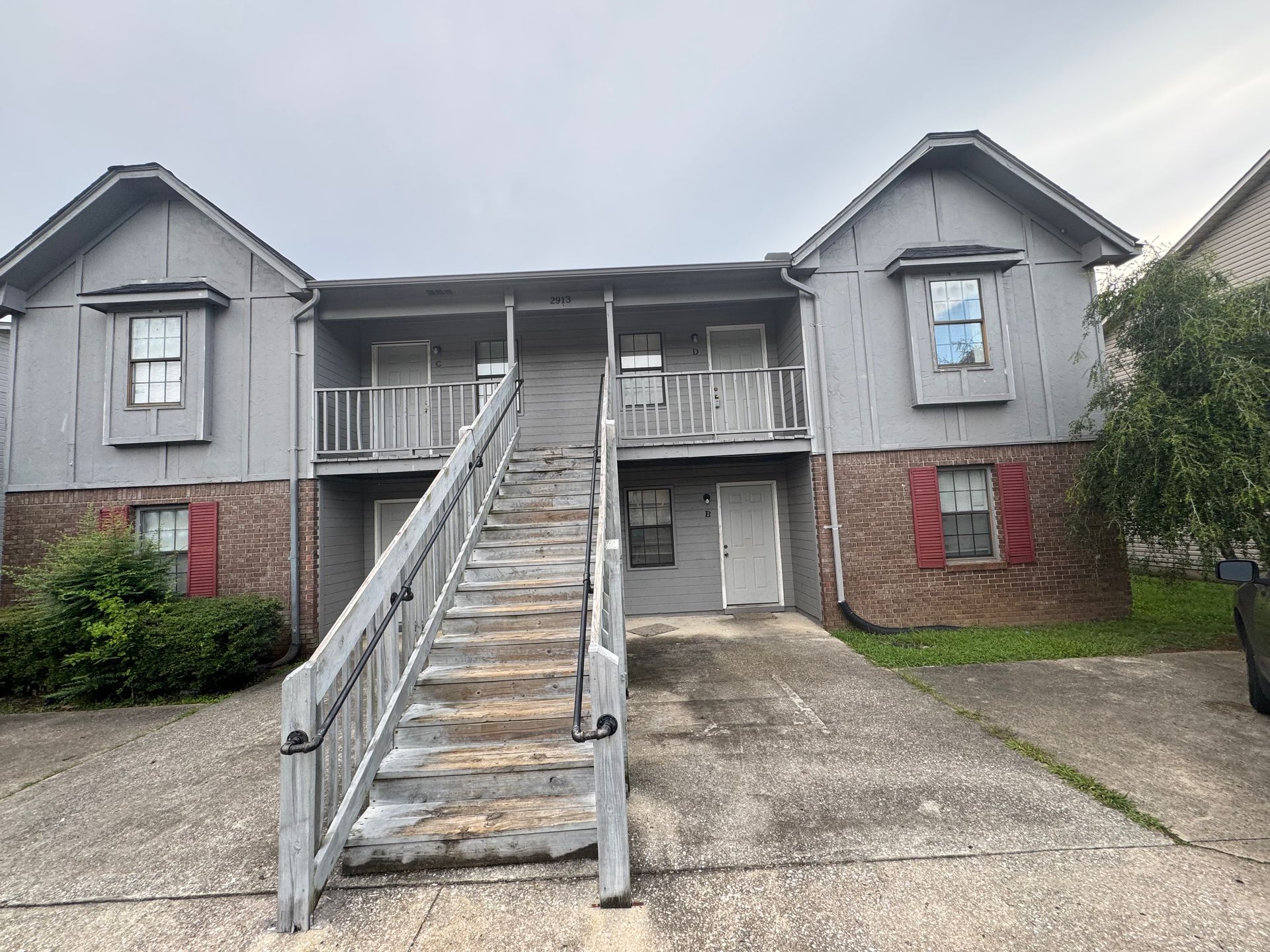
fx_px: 514
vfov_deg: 85.7
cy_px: 476
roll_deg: +2.8
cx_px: 635
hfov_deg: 102.1
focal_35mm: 14
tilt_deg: +4.8
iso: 50
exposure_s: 1/99
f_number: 2.2
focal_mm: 2.22
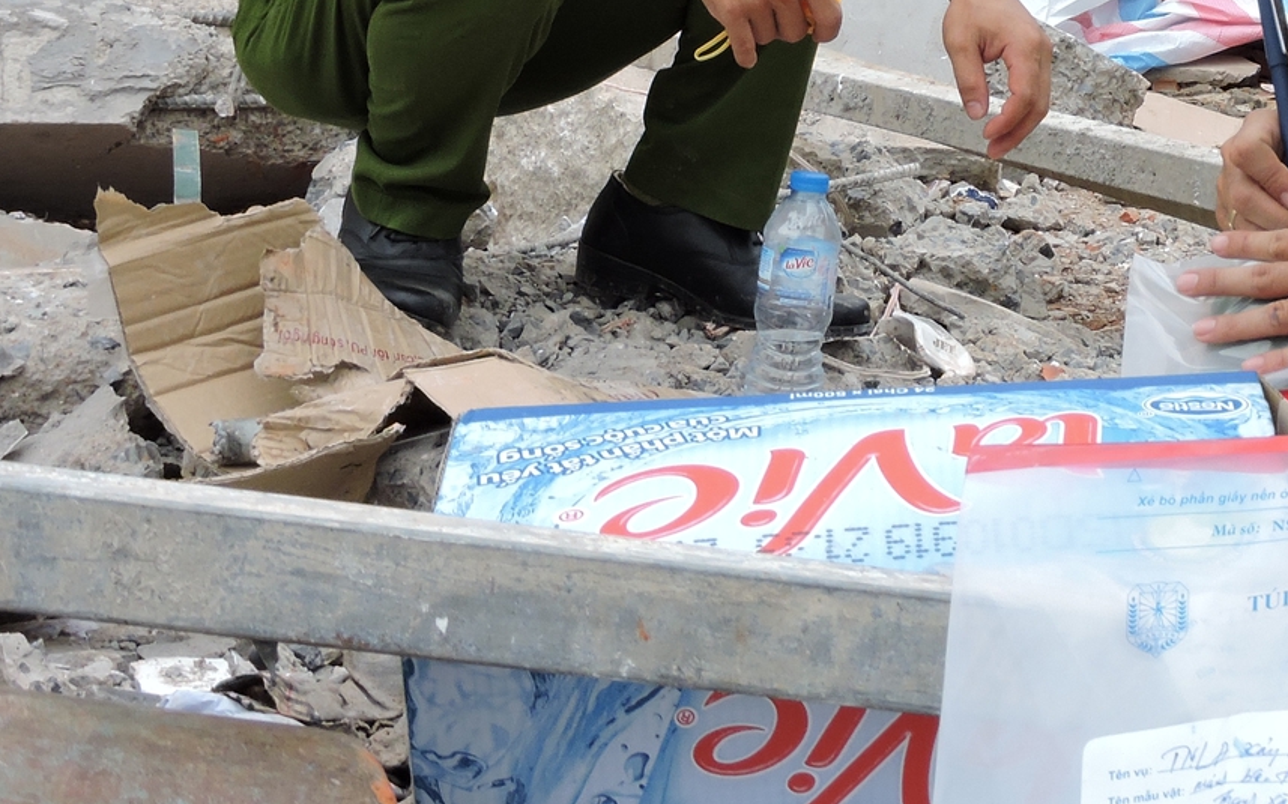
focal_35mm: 99
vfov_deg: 13.0
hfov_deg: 20.3
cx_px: 1290
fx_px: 3474
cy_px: -18
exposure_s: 1/400
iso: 100
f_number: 3.8
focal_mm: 7.2
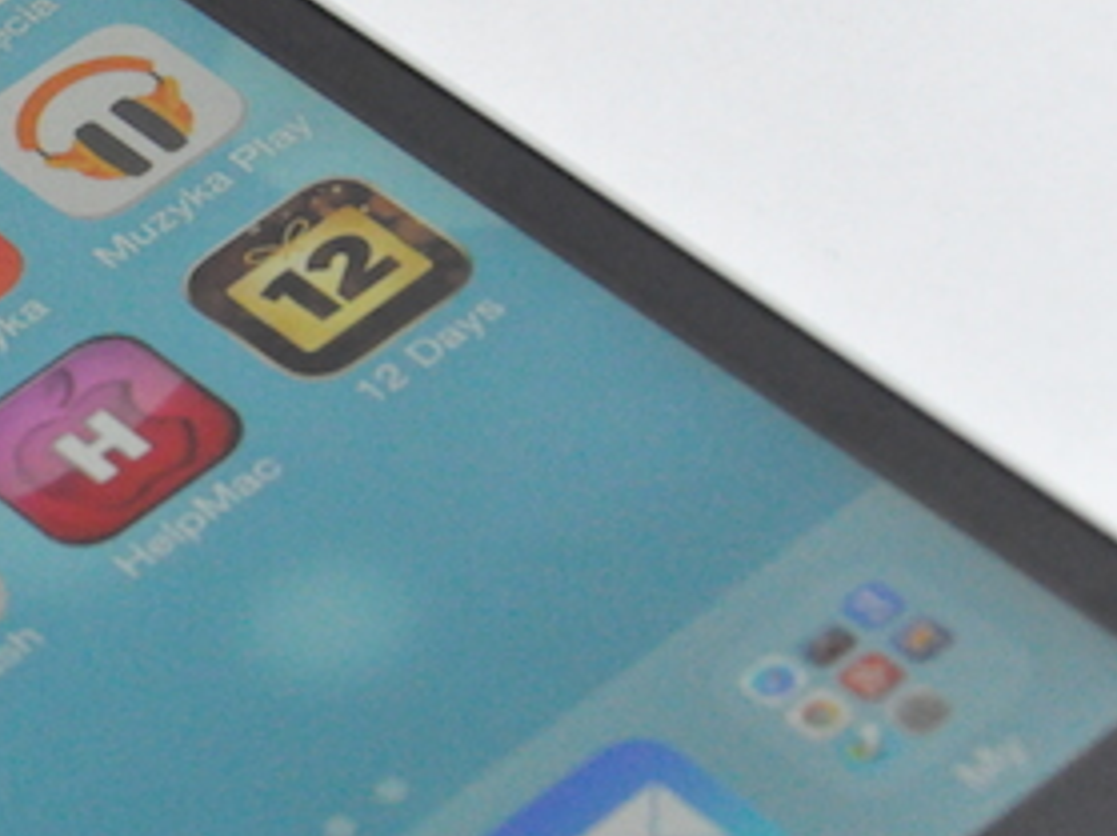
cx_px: -452
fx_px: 7334
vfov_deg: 6.5
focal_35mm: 227
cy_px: 218
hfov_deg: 8.5
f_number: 11
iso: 4000
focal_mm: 55
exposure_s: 1/200
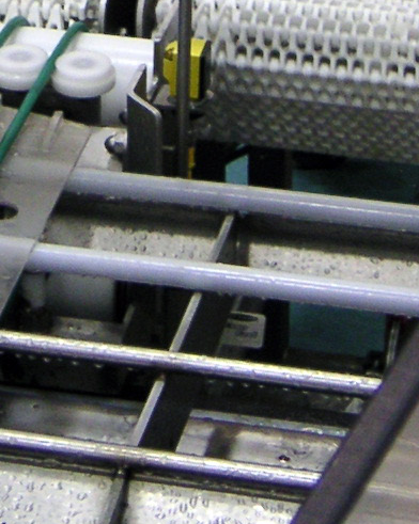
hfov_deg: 9.8
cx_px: -34
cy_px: -79
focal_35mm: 156
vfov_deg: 12.1
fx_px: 2421
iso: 125
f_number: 3
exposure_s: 1/45
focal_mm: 6.4
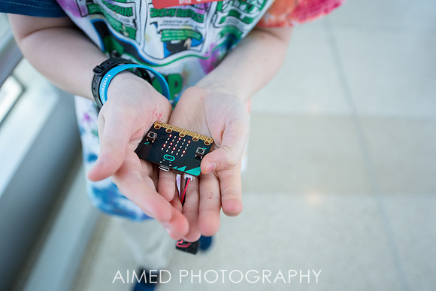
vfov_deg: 53.2
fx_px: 291
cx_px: 218
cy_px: 146
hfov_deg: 73.7
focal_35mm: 24
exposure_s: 1/500
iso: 640
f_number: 3.2
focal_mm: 24
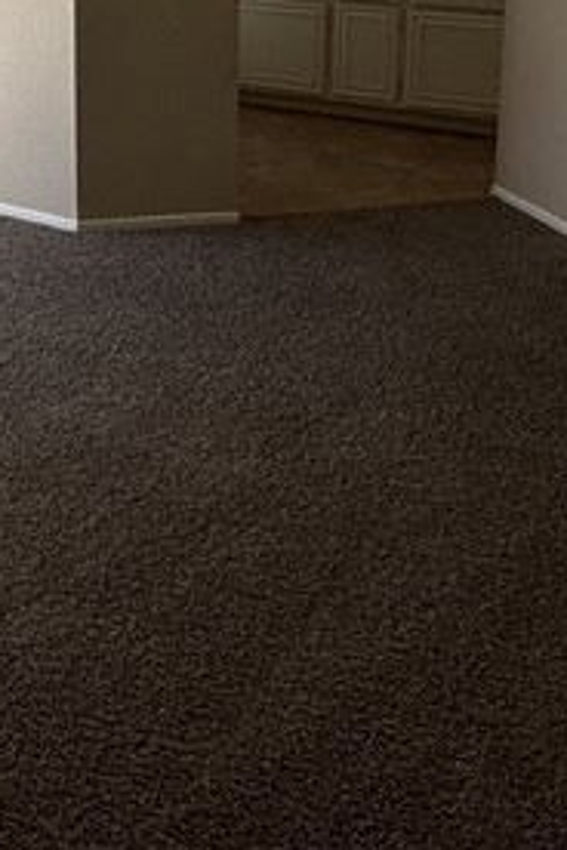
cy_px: 65
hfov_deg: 23.0
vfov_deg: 34.5
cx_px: -111
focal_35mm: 54
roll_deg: +1.8
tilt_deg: -11.3
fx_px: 1276
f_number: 2.2
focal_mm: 2.22
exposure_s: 1/508
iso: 40
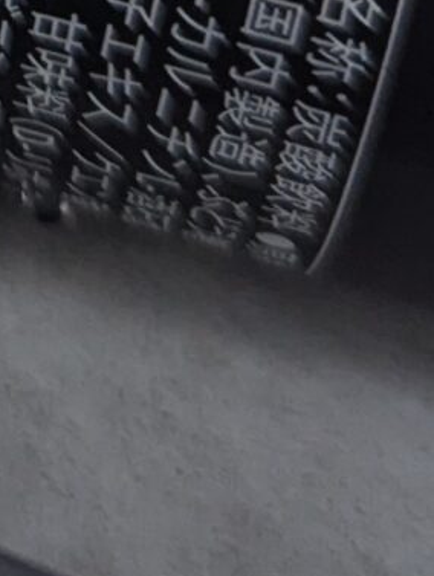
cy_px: -770
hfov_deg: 8.5
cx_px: -497
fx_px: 2717
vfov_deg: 10.5
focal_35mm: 163
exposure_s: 1/362
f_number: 1.85
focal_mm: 6.81
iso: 349
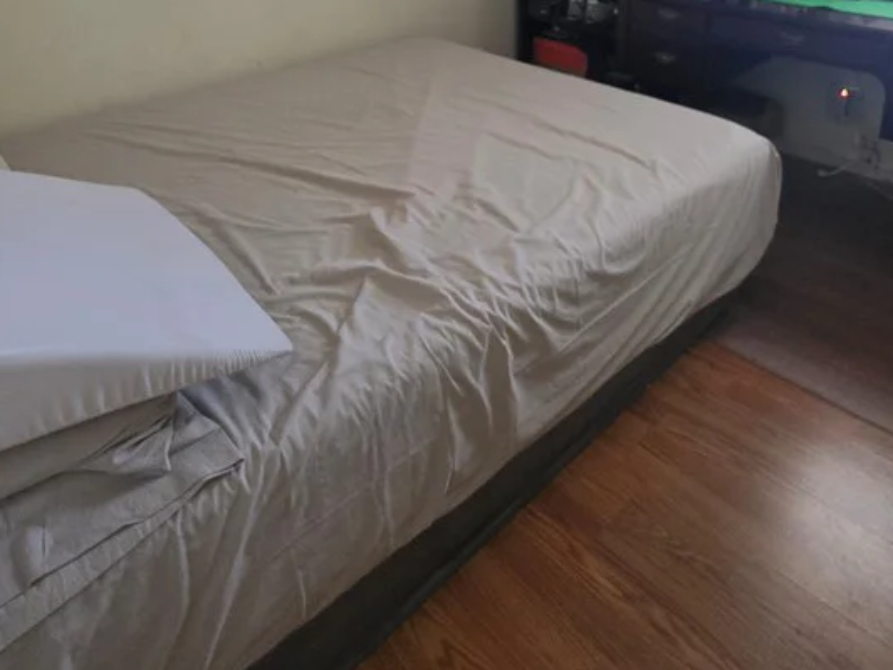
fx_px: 645
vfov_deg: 48.4
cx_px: 494
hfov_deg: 69.2
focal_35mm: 25
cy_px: 54
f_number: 1.9
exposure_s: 1/60
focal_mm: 2.2
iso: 640
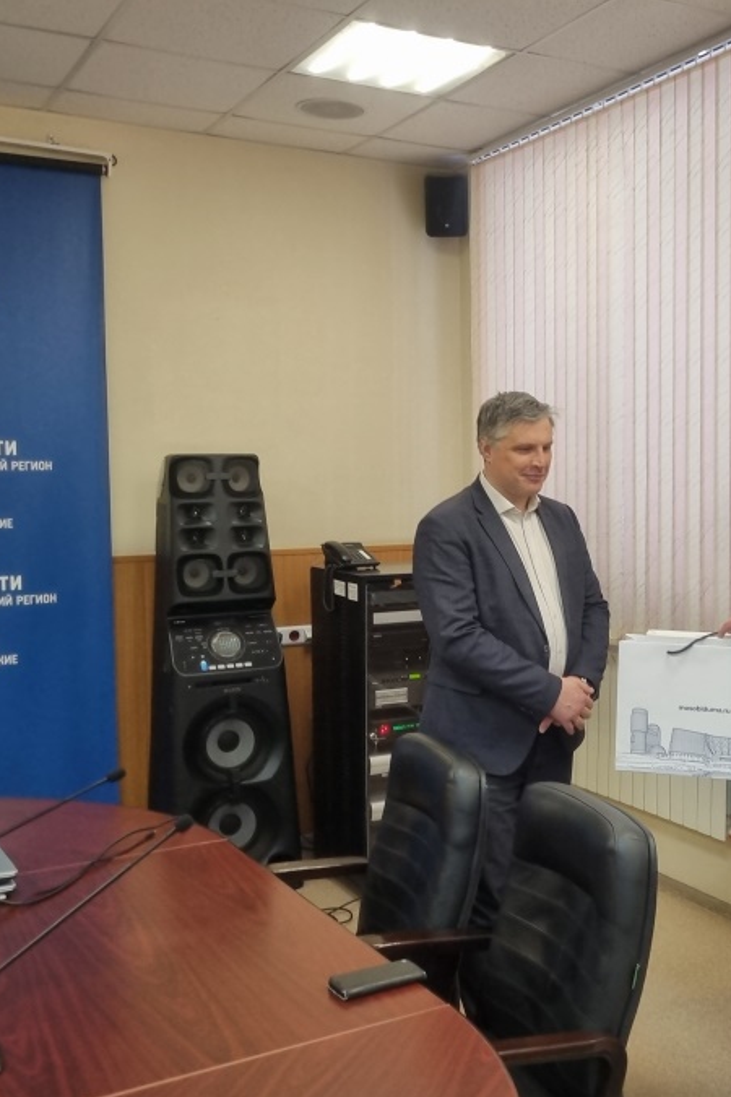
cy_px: 530
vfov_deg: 47.4
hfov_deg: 32.0
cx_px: 557
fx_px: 1249
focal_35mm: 41
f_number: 1.8
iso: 125
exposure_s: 1/100
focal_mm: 5.4
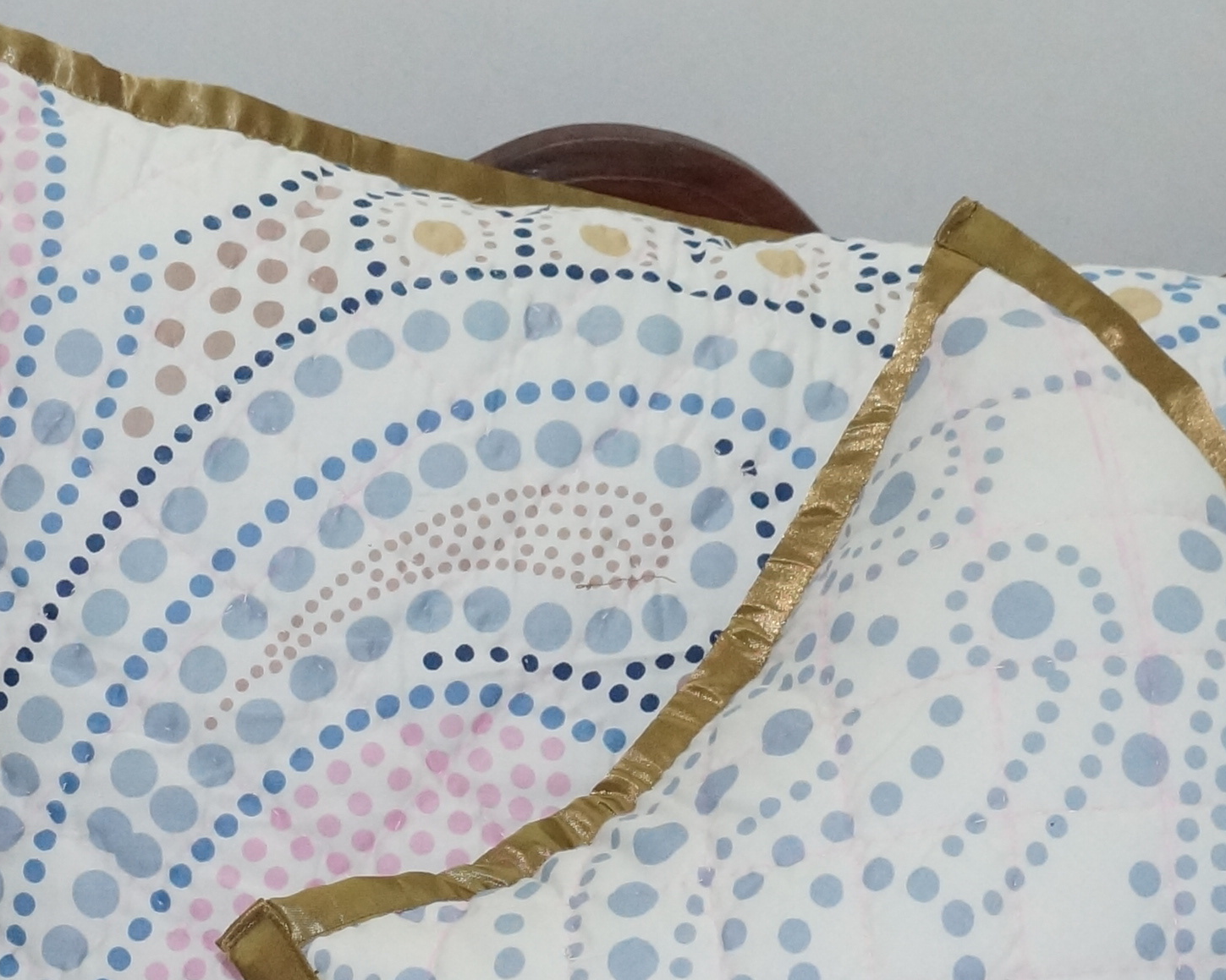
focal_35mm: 159
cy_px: 1440
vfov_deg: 9.5
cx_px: -353
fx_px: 5769
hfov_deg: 11.8
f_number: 6.3
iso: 1600
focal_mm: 30
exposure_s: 1/100
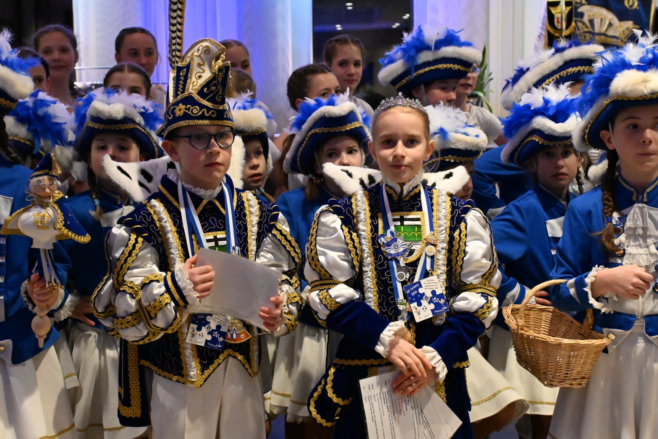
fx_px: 987
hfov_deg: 36.9
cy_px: 220
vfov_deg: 25.1
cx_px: 329
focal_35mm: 54
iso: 14400
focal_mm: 36
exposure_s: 1/125
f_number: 4.5
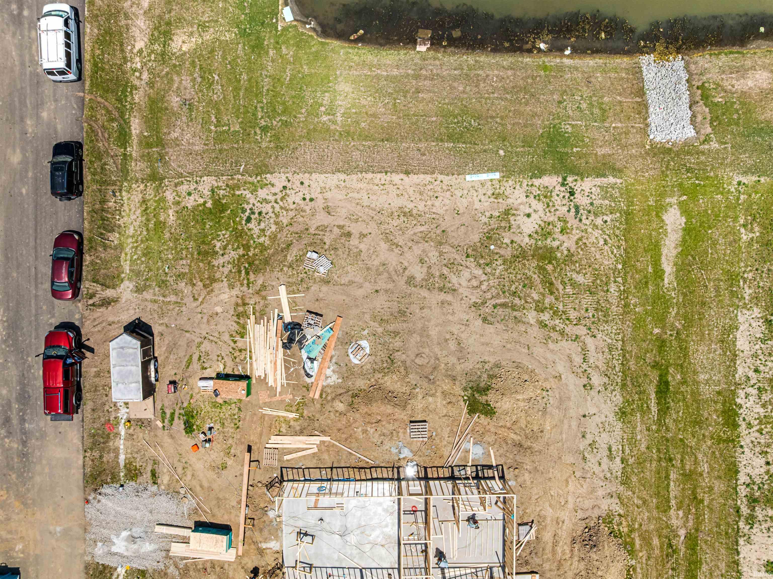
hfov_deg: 71.6
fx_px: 536
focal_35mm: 24
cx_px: 386
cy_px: 290
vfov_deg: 56.8
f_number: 6.3
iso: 200
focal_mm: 12.29
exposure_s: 1/1250
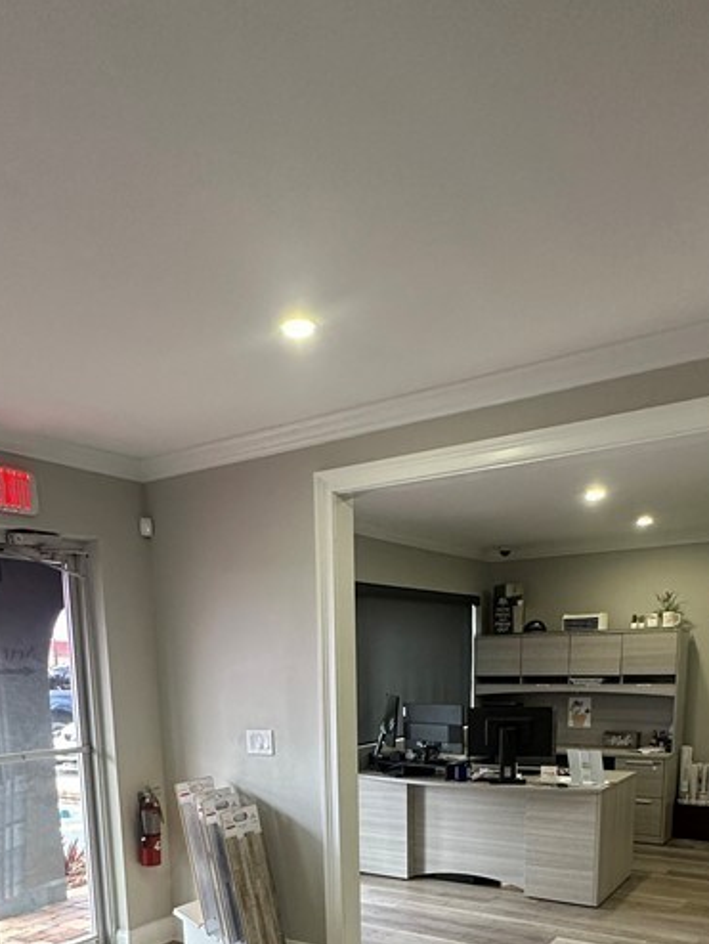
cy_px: 806
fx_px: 791
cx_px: 340
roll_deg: +1.2
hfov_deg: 48.3
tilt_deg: -8.0
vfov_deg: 55.4
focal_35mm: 29
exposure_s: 1/120
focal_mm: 2.22
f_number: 2.2
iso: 250
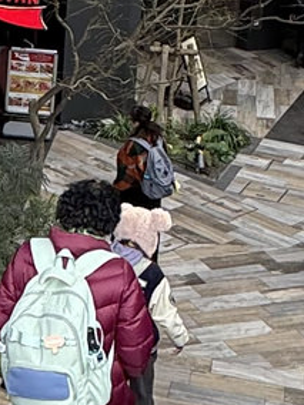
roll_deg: +0.2
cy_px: 88
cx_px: -96
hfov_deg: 14.0
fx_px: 1183
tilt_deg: -16.9
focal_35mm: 101
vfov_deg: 19.3
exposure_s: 1/99
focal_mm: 2.22
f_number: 2.2
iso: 40
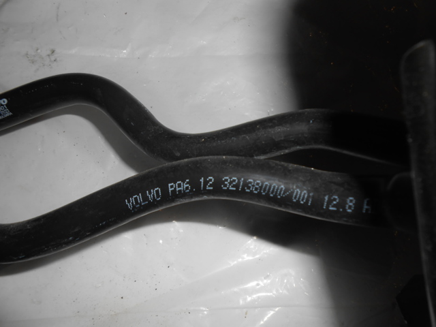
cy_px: 164
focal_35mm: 26
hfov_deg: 67.3
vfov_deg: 53.1
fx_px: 327
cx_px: 218
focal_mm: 4.6
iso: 80
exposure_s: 1/25
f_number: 11.5
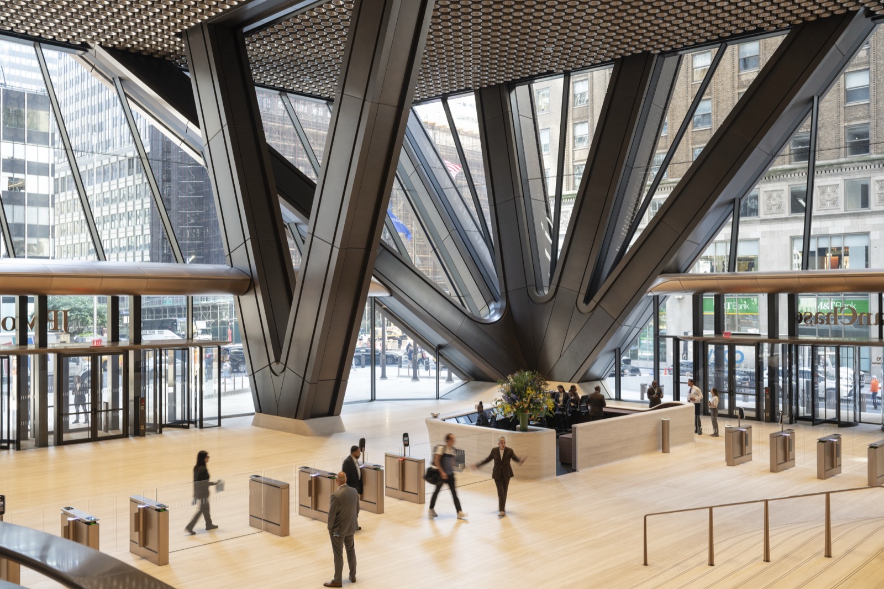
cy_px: 294
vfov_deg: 38.9
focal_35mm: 34
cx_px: 442
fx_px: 835
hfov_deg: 55.8
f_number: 8
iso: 200
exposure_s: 1/13
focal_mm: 34
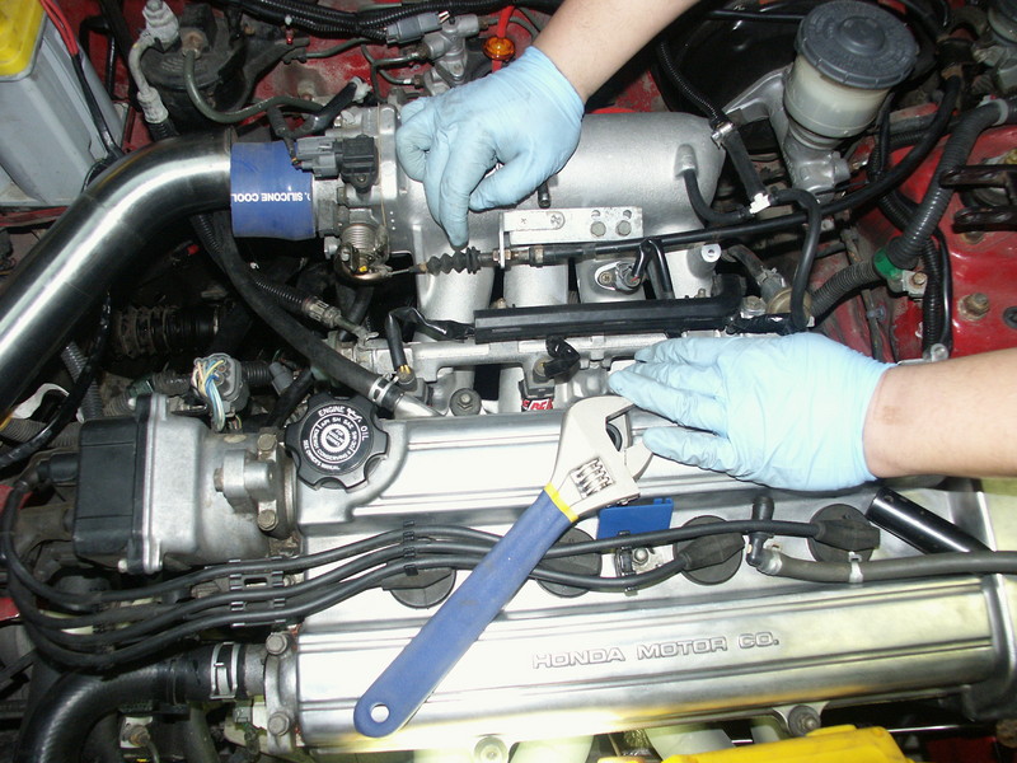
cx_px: 508
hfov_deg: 61.7
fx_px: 852
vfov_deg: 48.2
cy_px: 382
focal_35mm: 29
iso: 200
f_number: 2.8
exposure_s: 1/45
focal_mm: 7.65
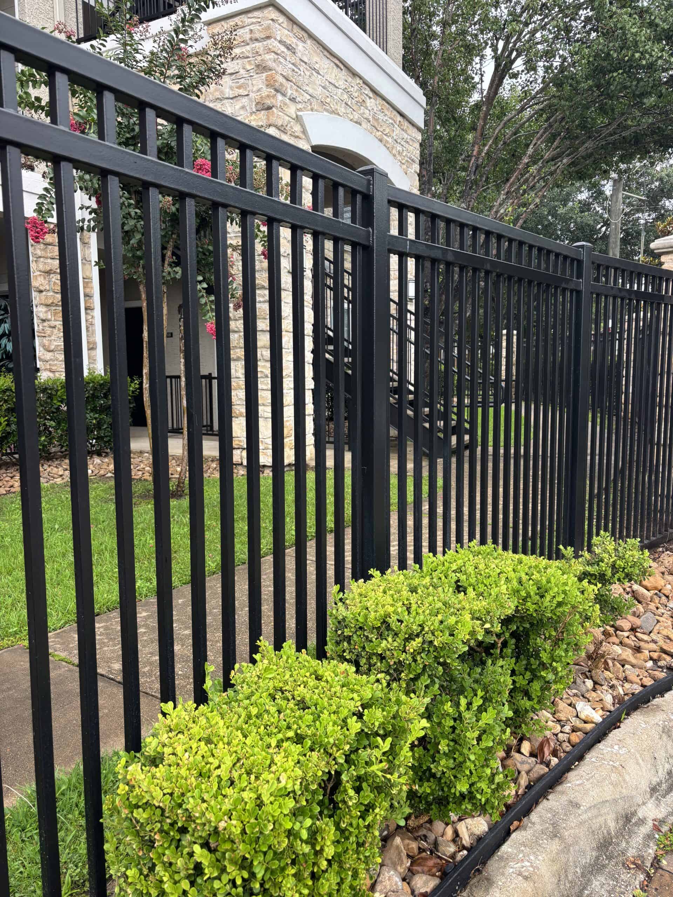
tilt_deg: -7.2
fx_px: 674
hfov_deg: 53.1
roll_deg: +0.4
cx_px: 336
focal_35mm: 26
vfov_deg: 67.3
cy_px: 448
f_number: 1.6
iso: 80
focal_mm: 5.96
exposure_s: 1/121
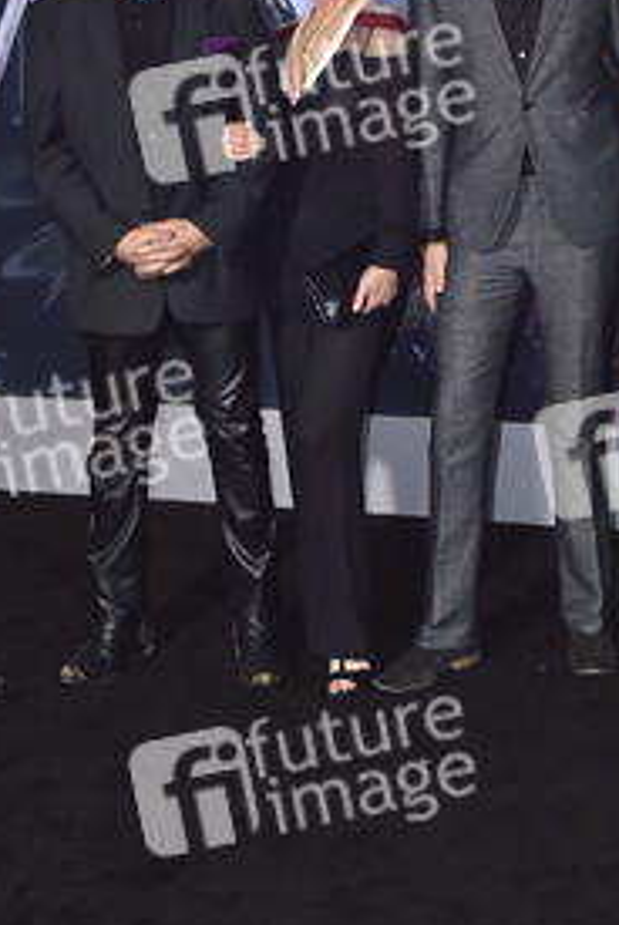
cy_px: 272
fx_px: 1569
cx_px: 402
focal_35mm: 61
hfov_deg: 22.2
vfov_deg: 32.4
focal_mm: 42
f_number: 5
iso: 500
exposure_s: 1/250
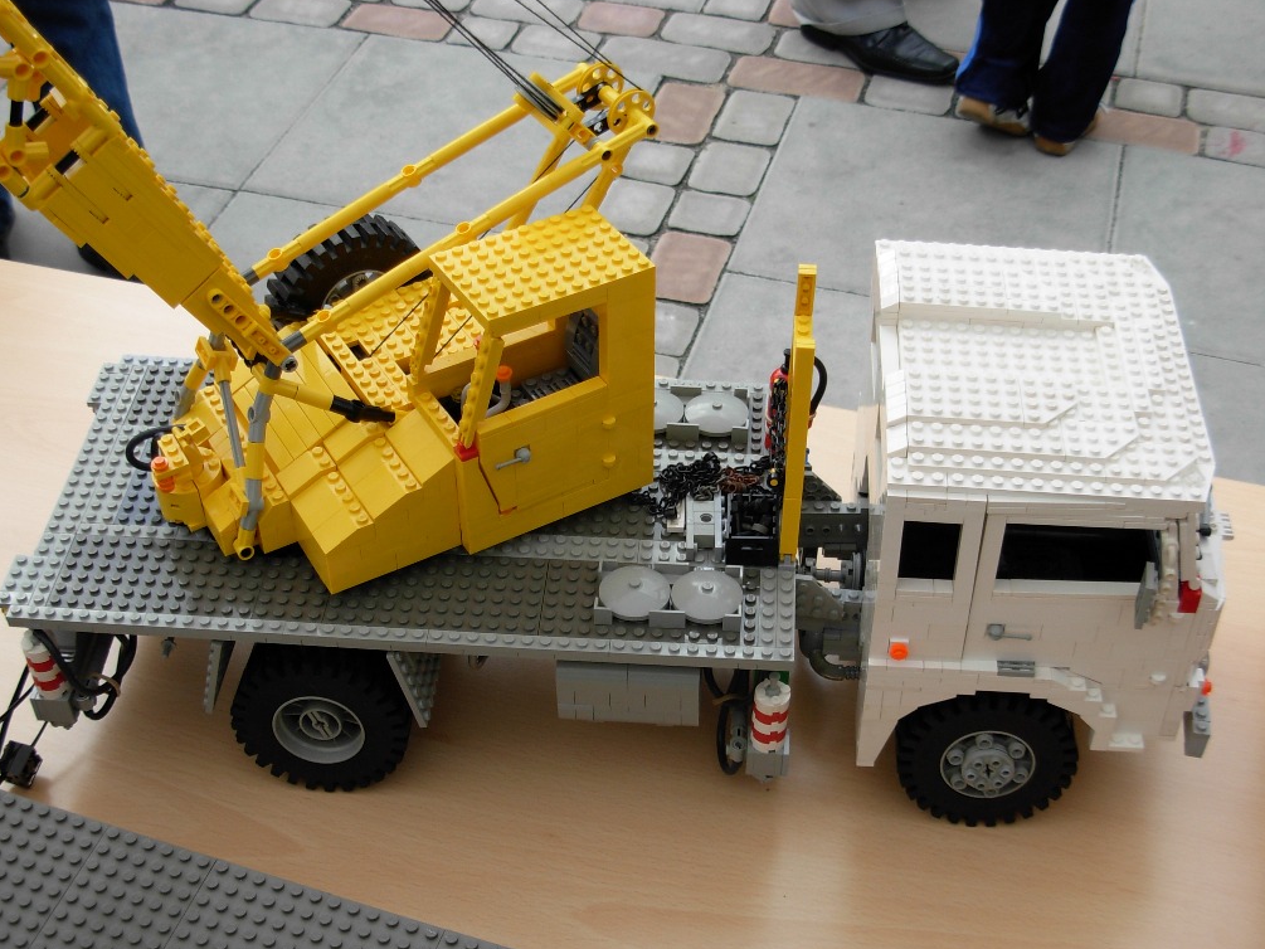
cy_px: 469
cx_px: 622
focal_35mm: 53
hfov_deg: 36.2
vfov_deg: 27.5
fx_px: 1937
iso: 79
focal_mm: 8.5
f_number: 3.2
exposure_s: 1/406
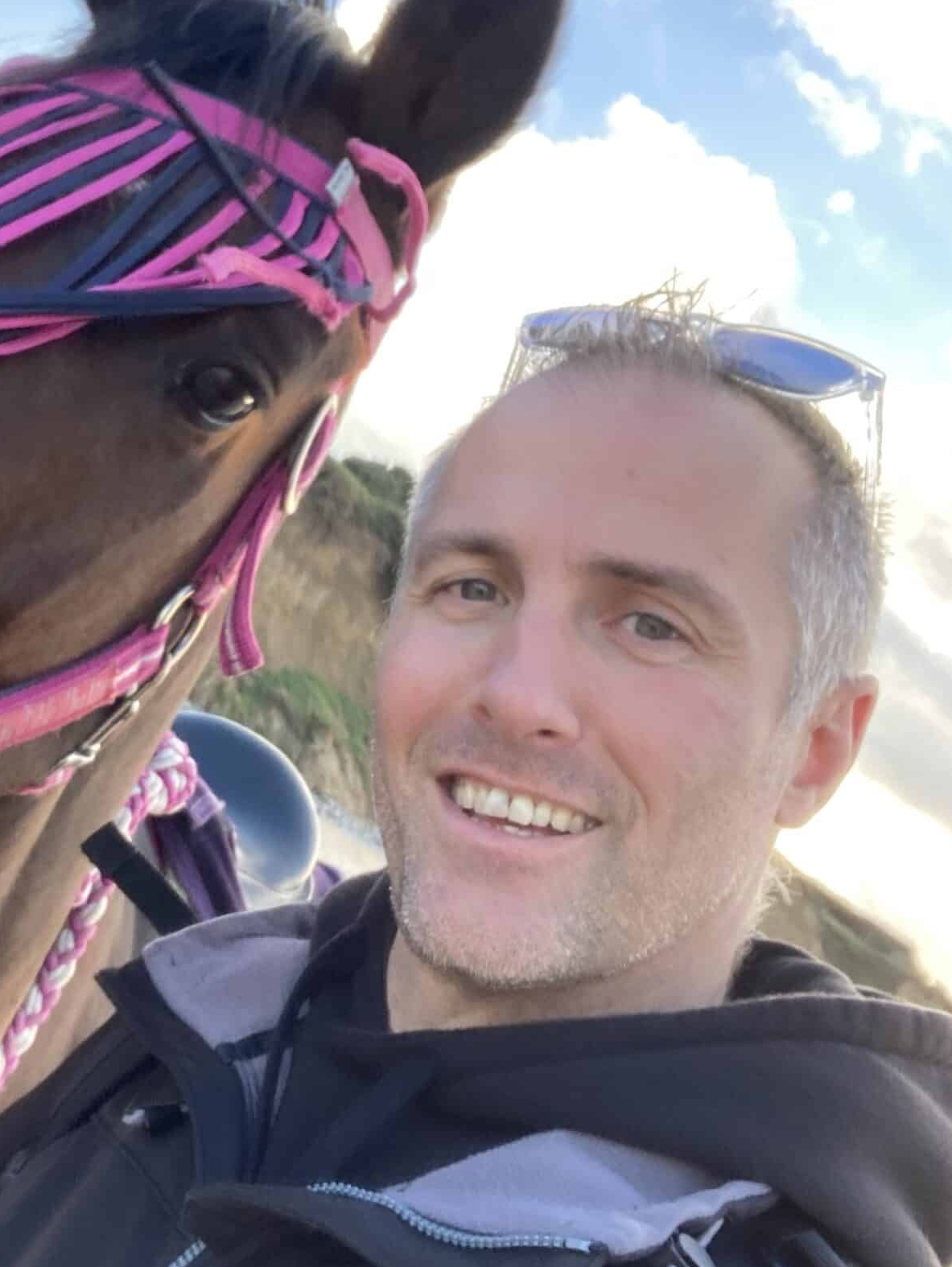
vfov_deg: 36.8
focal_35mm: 52
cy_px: 590
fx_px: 1905
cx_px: 217
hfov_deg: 27.6
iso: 32
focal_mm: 2.87
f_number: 2.2
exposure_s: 1/121
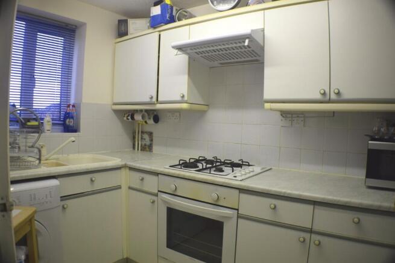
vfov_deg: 41.7
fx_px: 346
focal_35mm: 32
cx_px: 198
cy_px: 132
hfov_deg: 59.5
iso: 400
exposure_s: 1/80
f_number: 4.5
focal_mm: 21
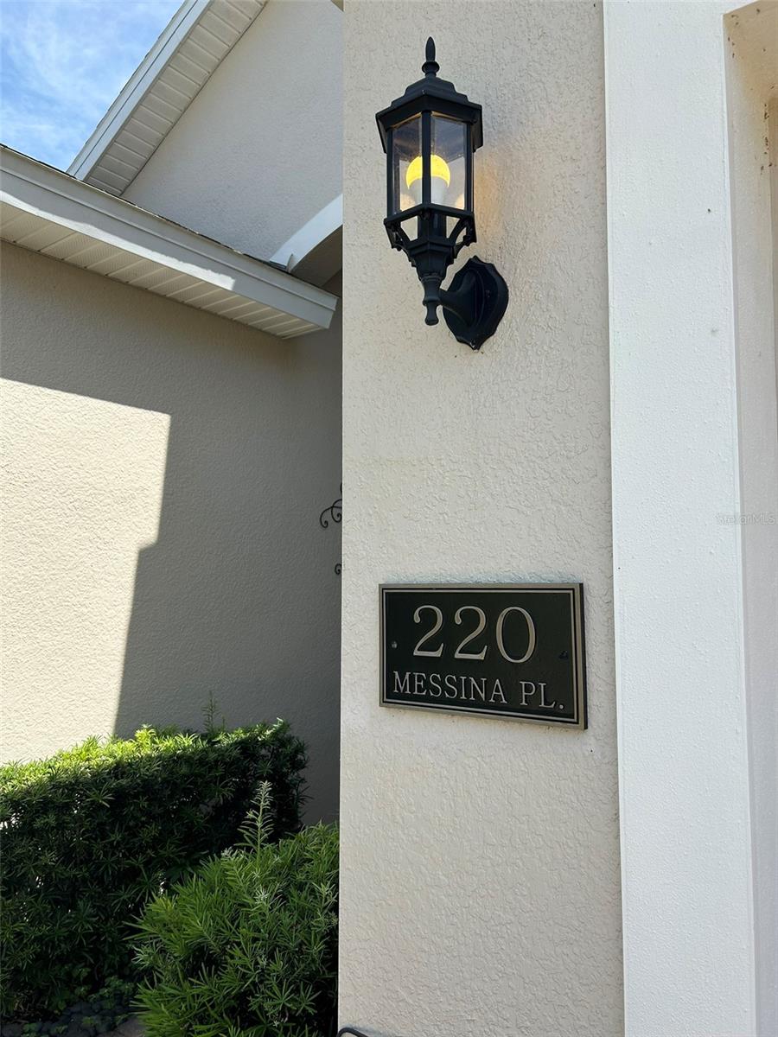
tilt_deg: +4.9
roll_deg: +0.2
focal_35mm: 26
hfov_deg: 53.1
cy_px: 518
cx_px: 389
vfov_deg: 67.3
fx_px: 779
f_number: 1.5
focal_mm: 5.7
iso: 50
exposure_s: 1/2123
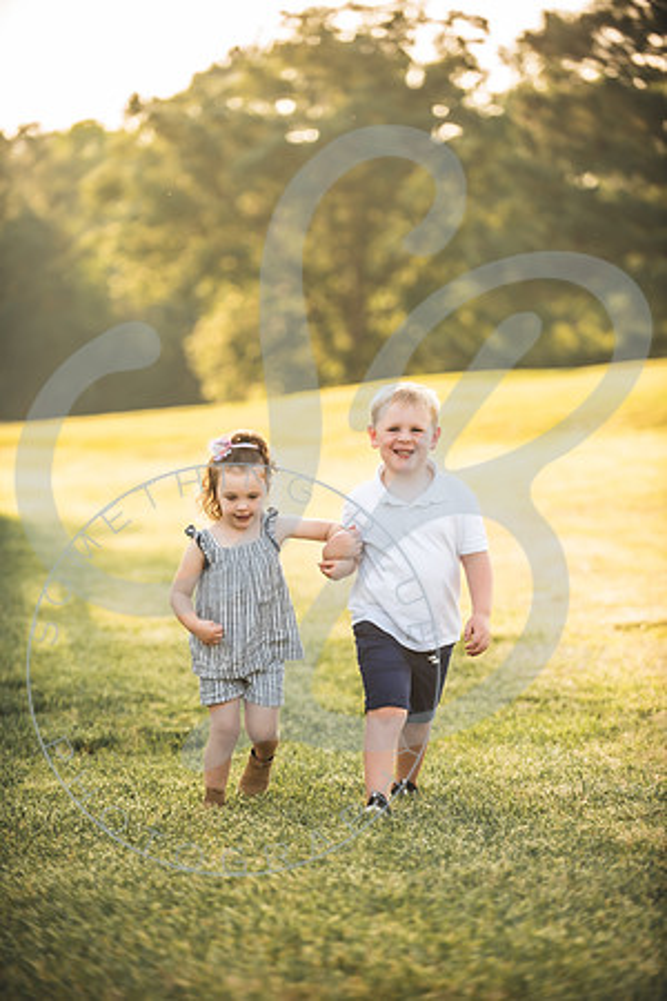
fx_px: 3335
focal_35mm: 120
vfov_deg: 17.1
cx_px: 334
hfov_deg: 11.4
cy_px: 500
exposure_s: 1/250
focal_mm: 120
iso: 80
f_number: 2.8
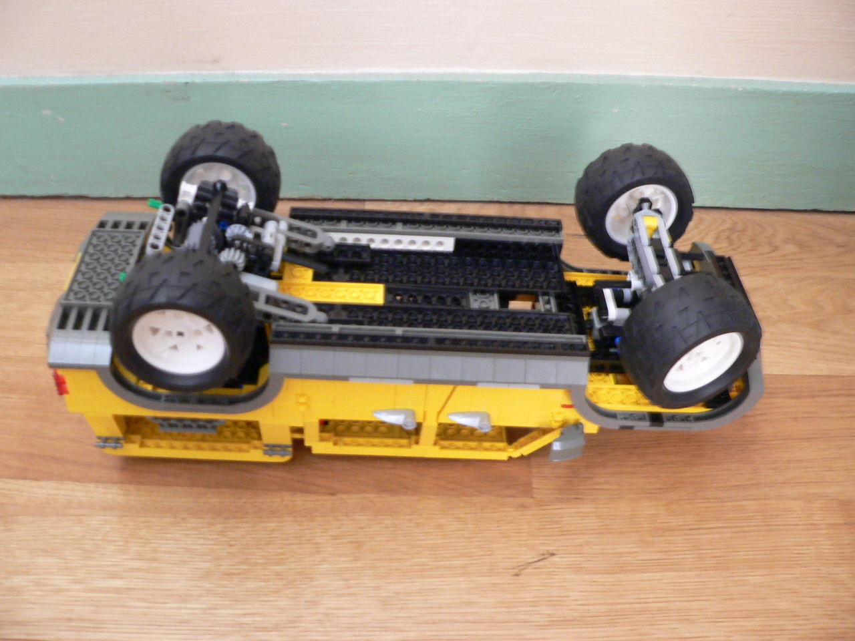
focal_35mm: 36
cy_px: 320
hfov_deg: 51.4
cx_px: 428
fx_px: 889
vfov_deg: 39.7
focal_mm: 6
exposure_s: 1/4
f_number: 2.8
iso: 200
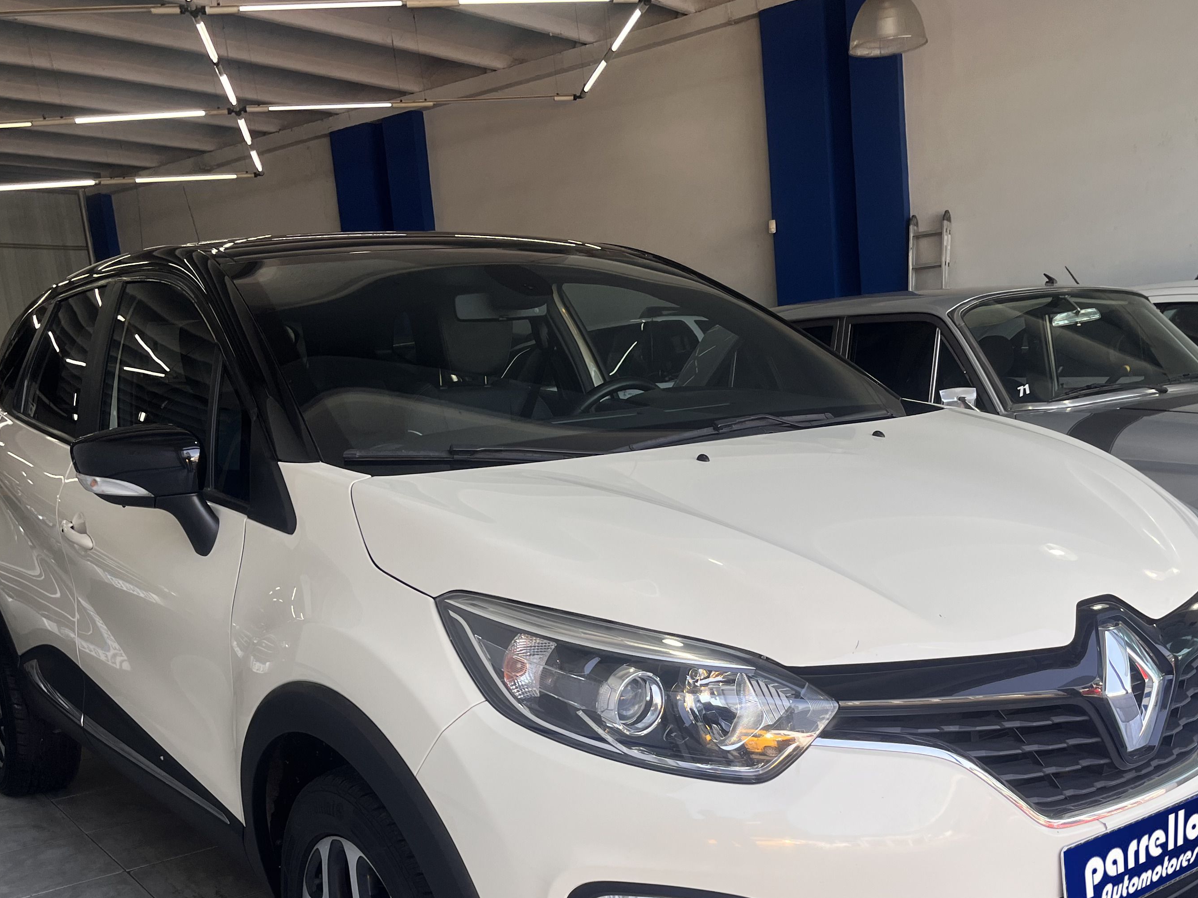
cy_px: 651
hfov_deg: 47.8
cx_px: 636
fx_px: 1350
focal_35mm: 39
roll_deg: +5.5
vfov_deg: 36.1
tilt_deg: -10.4
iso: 40
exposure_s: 1/204
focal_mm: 5.1
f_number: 1.6
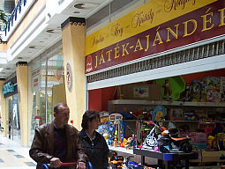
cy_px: 138
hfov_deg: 32.1
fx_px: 391
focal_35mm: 60
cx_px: 94
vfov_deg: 24.1
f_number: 2.7
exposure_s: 1/45
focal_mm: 5.6
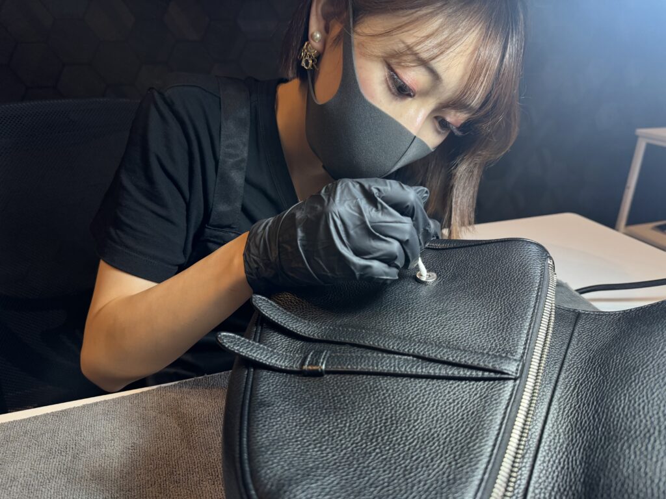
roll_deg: -0.5
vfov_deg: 56.8
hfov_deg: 71.6
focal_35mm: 24
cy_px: 250
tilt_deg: -22.9
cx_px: 333
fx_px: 462
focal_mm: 6.76
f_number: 1.78
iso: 160
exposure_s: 1/100
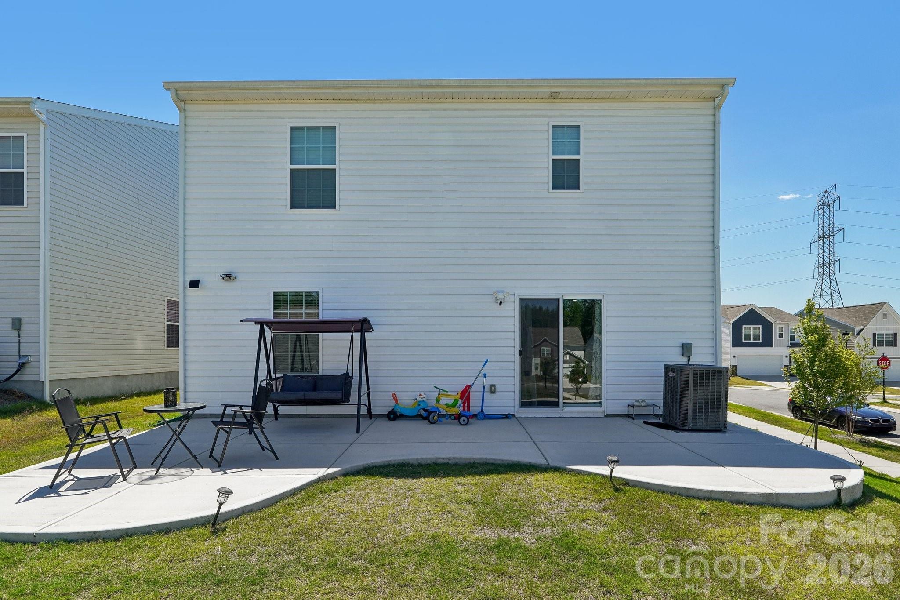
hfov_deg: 81.2
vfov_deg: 59.5
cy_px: 300
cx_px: 450
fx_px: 525
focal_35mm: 21
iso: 100
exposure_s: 1/200
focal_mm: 14
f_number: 8
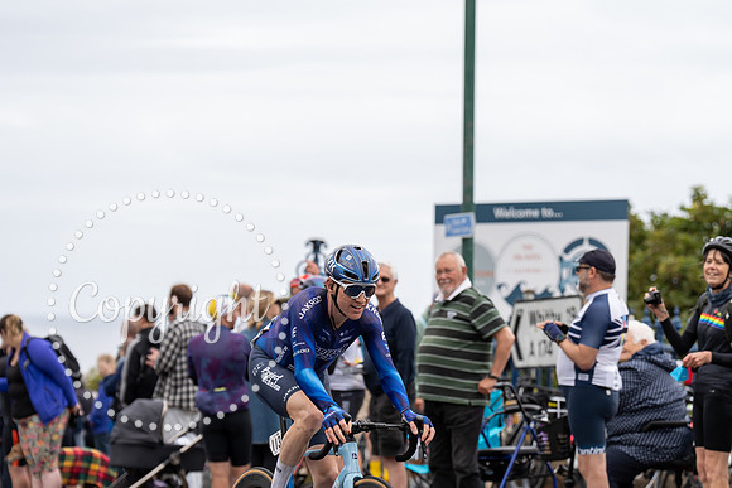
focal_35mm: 122
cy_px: 244
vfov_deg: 11.2
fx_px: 2481
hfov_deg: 16.8
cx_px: 366
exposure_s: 1/1000
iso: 320
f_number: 3.5
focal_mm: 122
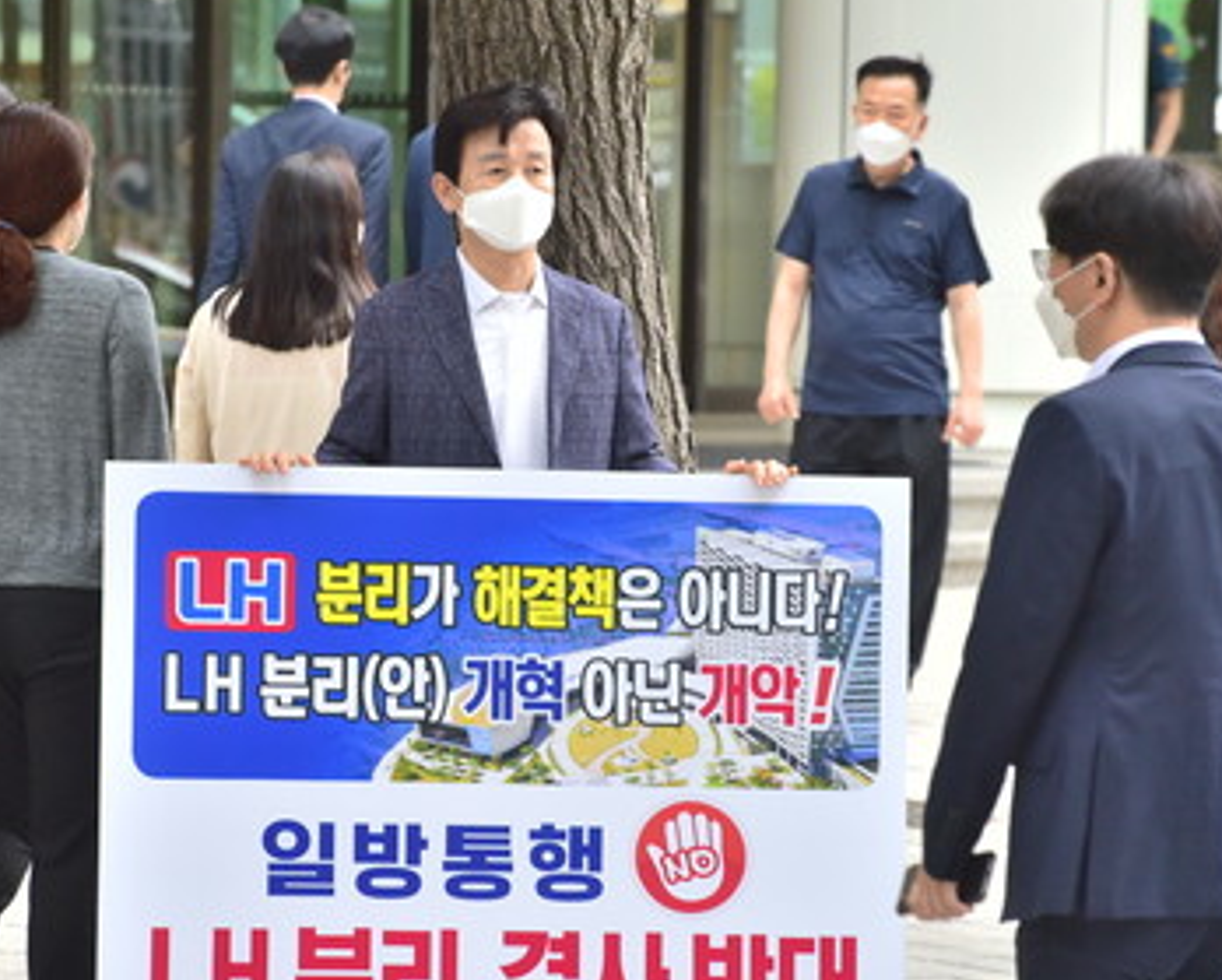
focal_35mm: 281
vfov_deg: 5.5
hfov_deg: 6.9
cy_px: 597
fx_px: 10171
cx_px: 485
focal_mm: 180
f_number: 8
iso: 2500
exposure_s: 1/400
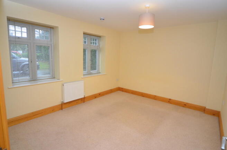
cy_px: 75
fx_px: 113
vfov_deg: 67.1
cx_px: 114
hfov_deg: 90.1
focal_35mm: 18
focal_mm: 12
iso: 560
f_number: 4.5
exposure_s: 1/60
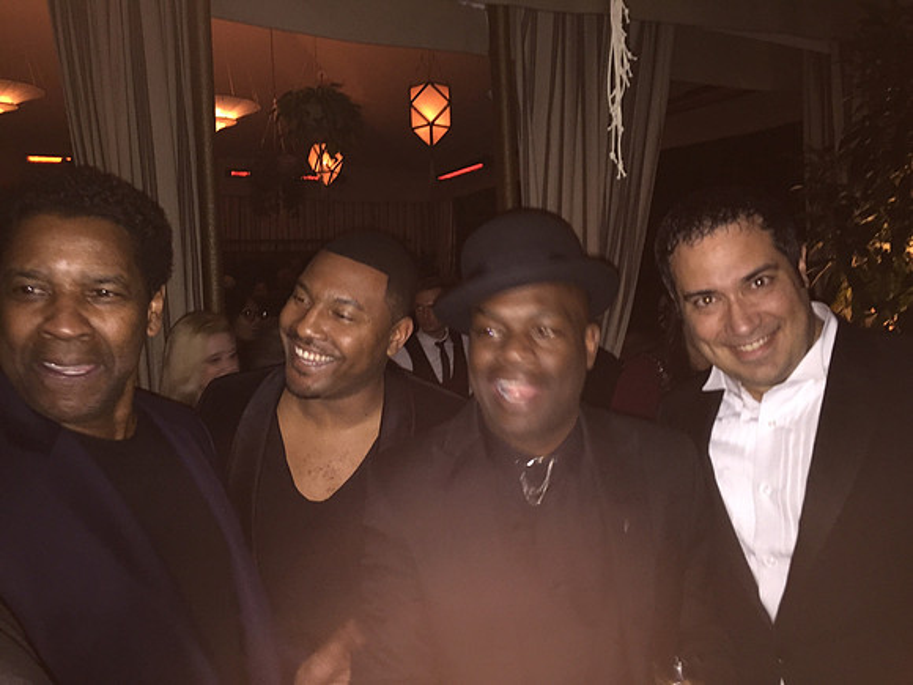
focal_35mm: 29
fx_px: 765
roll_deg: +1.2
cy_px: 342
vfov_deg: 48.2
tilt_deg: -2.7
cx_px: 456
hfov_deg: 61.7
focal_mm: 4.15
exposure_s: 1/16
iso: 200
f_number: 2.2
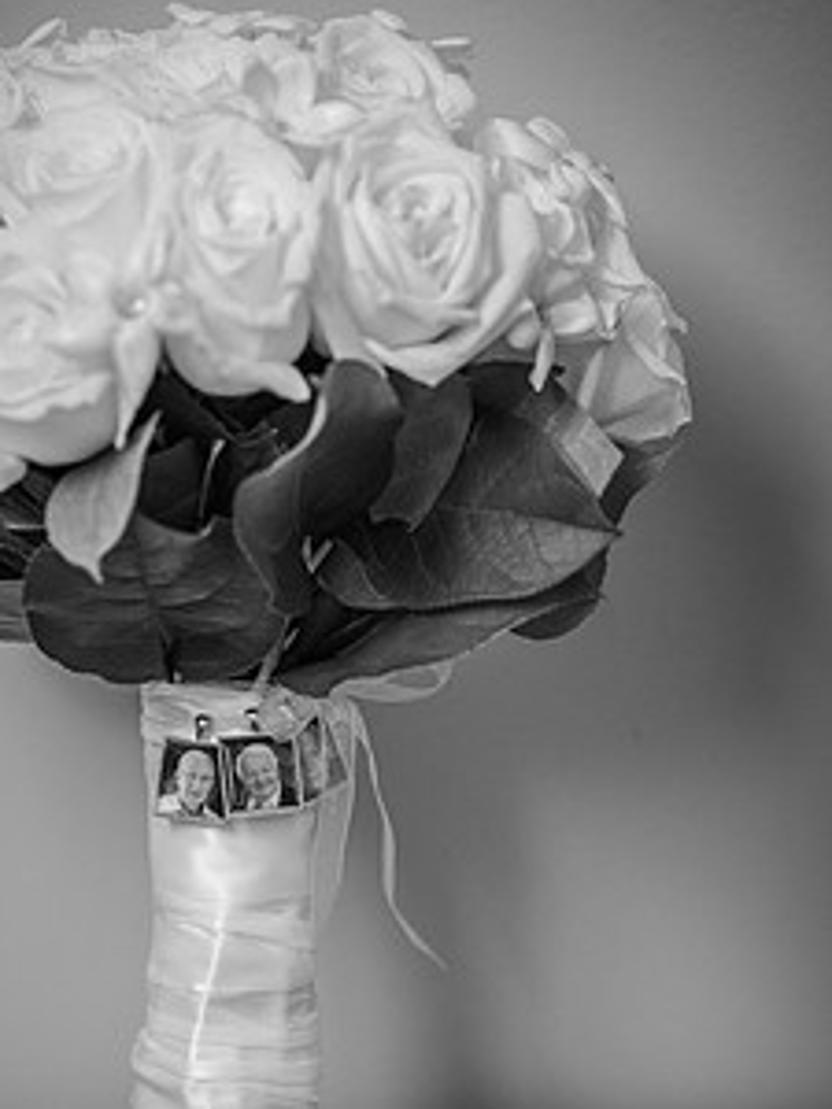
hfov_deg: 13.7
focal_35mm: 108
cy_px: 747
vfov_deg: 18.2
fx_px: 3461
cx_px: 281
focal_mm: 75
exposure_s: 1/125
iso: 1250
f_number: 2.8
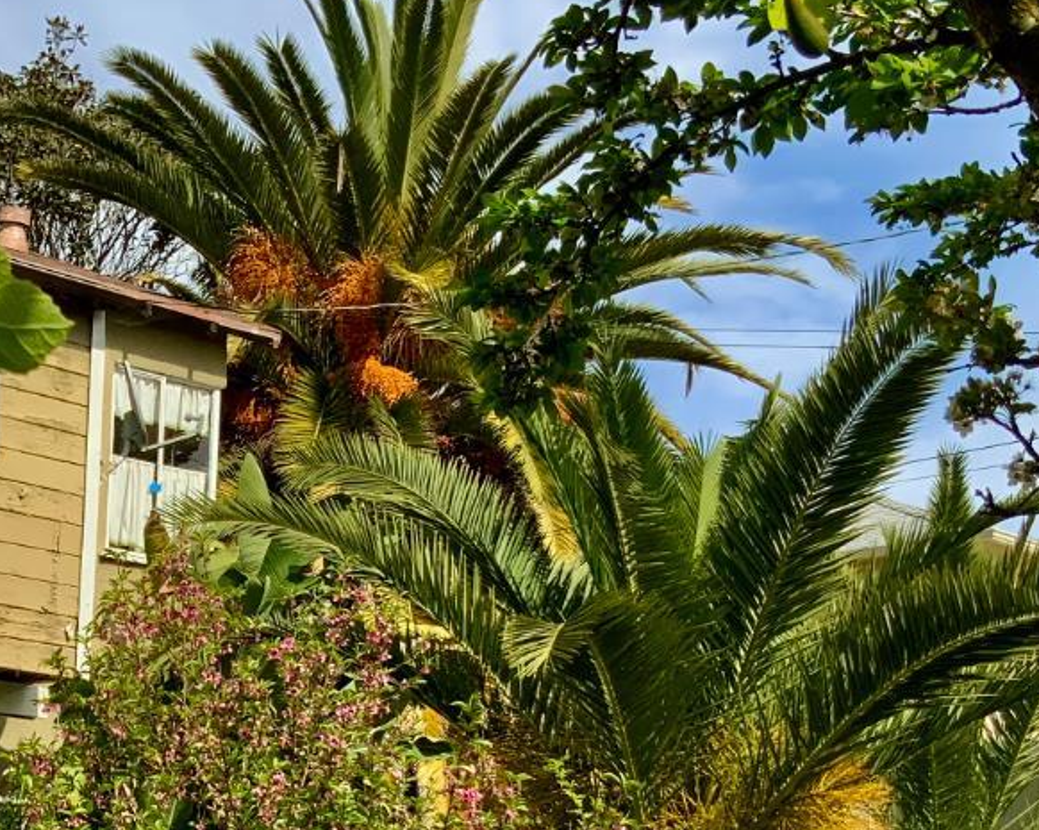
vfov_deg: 20.5
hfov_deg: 25.5
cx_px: 161
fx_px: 2244
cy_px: 751
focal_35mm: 73
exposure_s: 1/2058
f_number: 1.8
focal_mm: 3
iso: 16
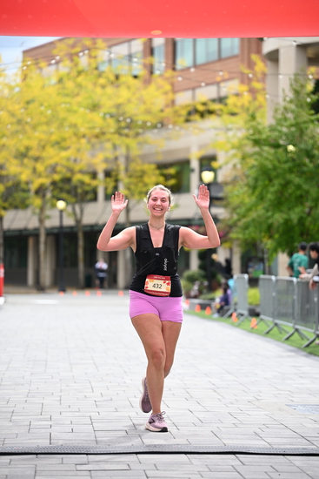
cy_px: 240
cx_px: 160
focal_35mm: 115
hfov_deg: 11.9
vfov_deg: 17.8
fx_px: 1527
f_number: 2.8
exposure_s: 1/2500
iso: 640
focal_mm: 115
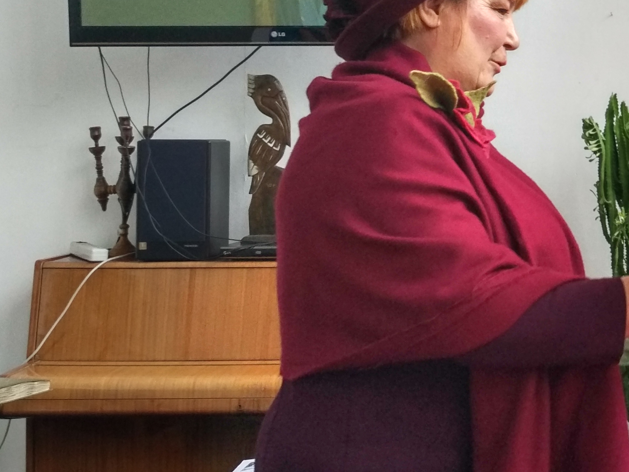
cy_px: 94
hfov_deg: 24.7
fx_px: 1308
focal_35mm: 72
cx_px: 730
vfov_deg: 20.2
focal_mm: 4.12
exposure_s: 1/50
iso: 368
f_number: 2
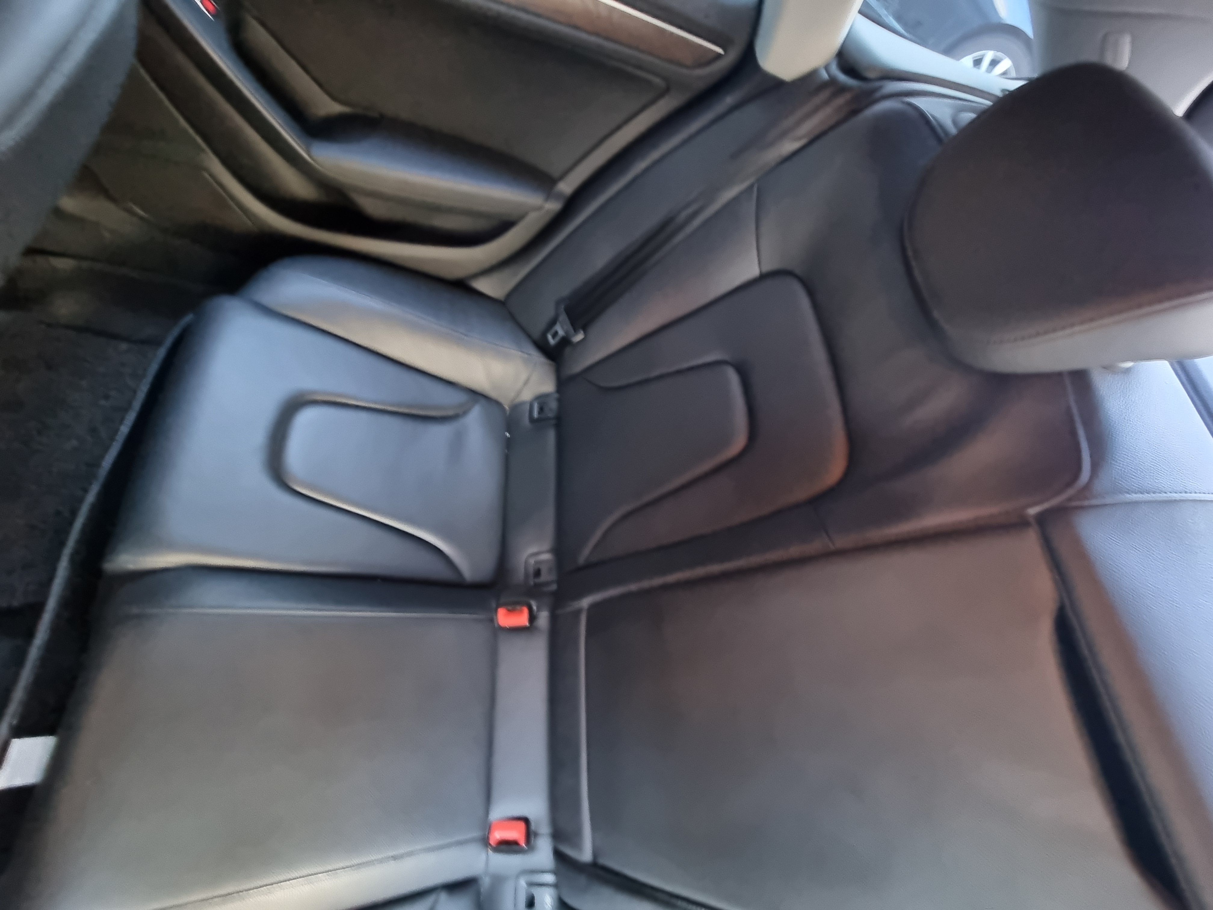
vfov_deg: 89.9
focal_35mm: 13
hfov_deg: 106.2
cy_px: 455
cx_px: 606
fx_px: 456
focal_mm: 2.2
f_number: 2.2
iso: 1000
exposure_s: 1/24
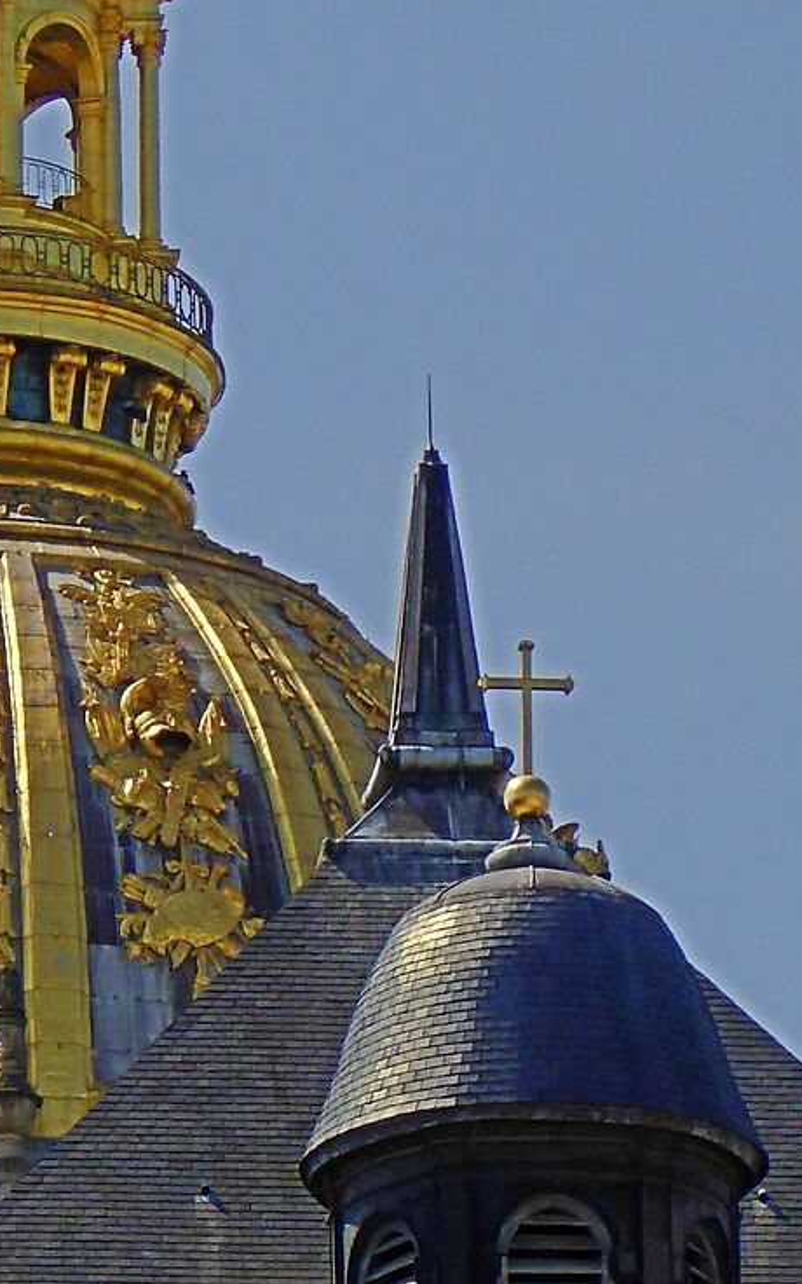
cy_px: 851
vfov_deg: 6.7
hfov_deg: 4.2
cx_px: 65
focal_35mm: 311
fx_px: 10876
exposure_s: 1/800
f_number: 4.9
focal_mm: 16.1
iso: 100
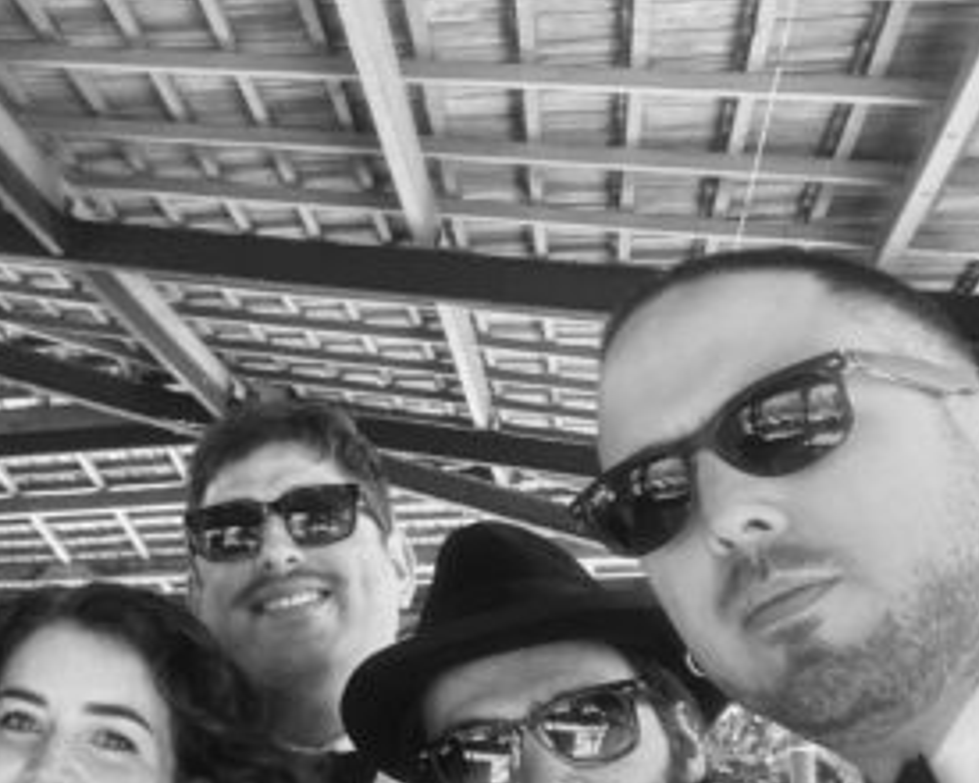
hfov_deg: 31.8
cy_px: 488
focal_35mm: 53
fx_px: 1536
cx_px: -61
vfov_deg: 28.5
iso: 80
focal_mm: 2.71
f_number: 2.2
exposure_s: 1/121
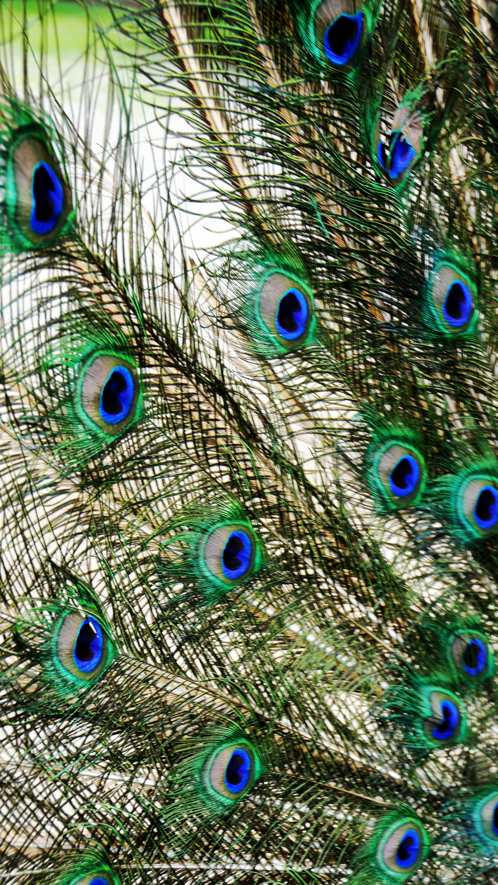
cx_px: 280
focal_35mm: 76
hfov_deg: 15.9
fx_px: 1784
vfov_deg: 27.9
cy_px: 442
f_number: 6.3
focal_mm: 48
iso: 200
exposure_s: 1/160
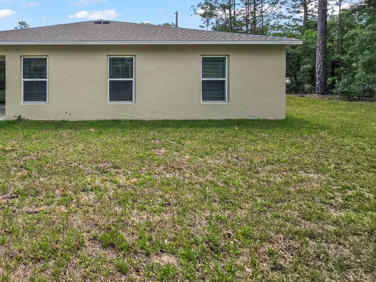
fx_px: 206
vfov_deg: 66.2
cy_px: 87
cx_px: 108
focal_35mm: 19
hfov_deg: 80.0
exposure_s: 1/3500
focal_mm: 2.2
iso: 50
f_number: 2.2
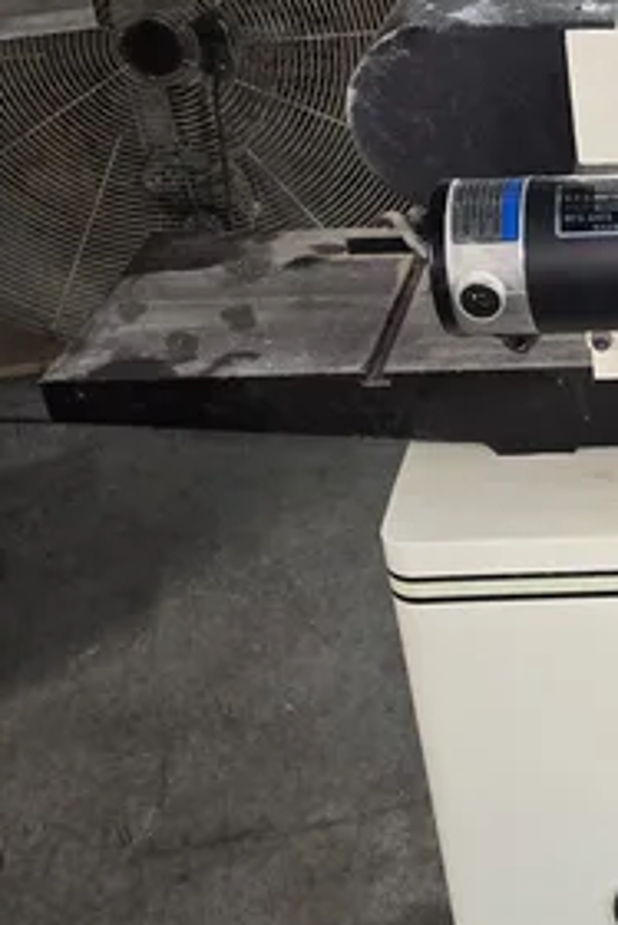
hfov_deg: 19.4
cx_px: 838
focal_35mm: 64
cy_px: 466
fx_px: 1646
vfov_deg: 31.4
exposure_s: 1/40
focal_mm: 5.4
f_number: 1.8
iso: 100
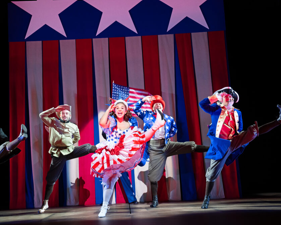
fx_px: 391
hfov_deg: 39.4
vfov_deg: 32.1
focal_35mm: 47
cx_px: 118
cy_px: 114
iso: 2500
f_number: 7.1
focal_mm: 41
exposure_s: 1/400
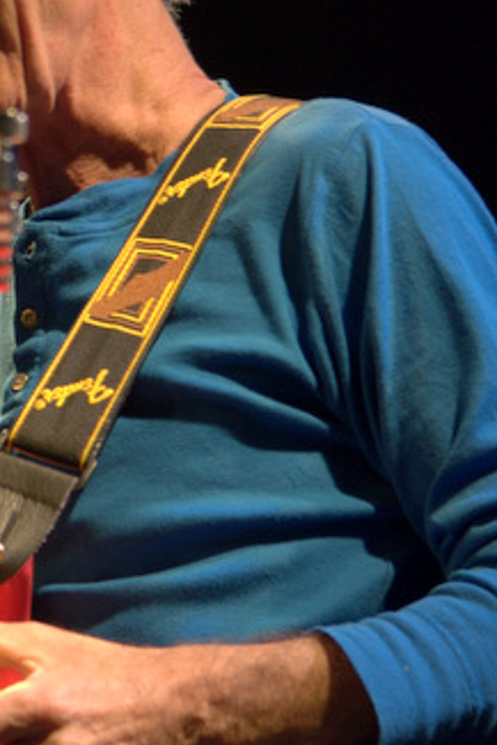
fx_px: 3434
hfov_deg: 8.3
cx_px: 66
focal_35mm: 166
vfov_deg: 12.4
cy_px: 348
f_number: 2.8
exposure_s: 1/60
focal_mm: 50
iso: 200
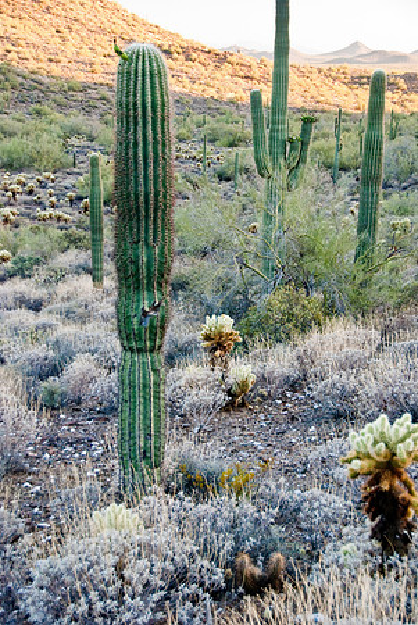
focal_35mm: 60
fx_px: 1043
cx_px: 209
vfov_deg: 33.4
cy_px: 312
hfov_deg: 22.7
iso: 800
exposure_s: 1/50
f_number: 5.6
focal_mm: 40
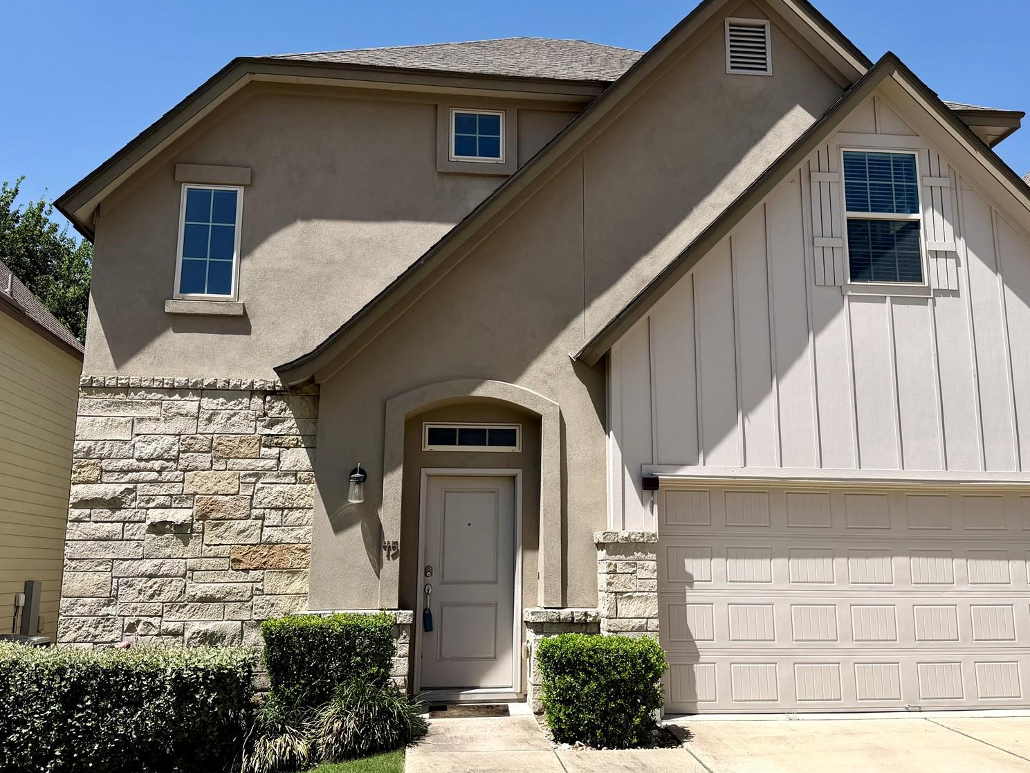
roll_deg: -0.3
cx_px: 548
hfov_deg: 55.3
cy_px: 362
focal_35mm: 33
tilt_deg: +11.0
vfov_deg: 42.9
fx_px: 982
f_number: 1.78
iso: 80
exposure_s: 1/5319
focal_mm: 6.76
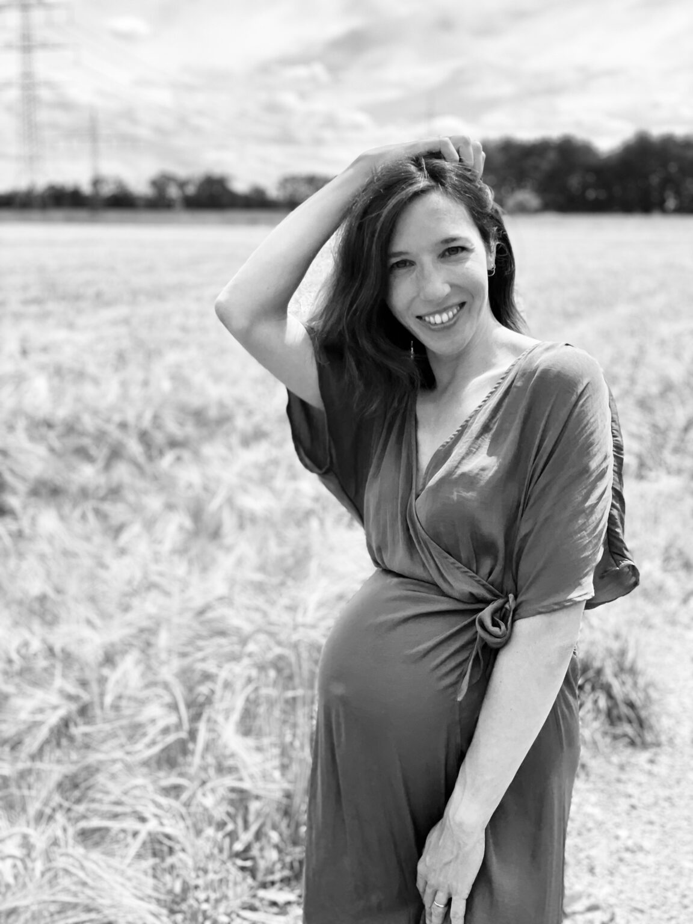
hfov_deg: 28.0
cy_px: 462
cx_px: 346
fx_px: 1388
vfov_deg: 36.8
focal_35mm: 52
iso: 32
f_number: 2
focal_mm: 6
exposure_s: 1/1089
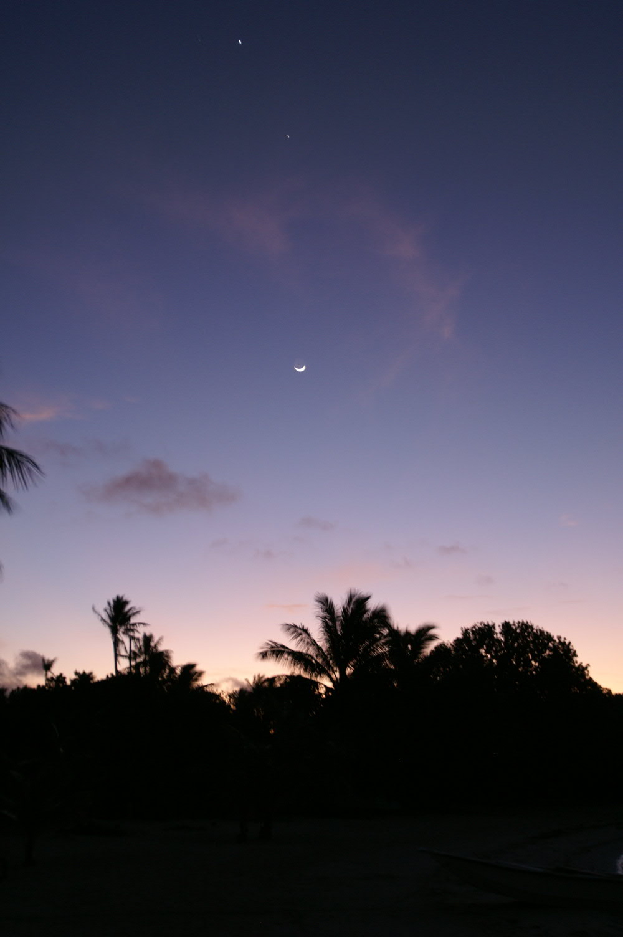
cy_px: 468
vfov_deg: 43.6
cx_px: 312
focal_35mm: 45
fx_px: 1170
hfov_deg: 29.8
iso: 400
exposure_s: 1/5
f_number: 4
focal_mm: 30
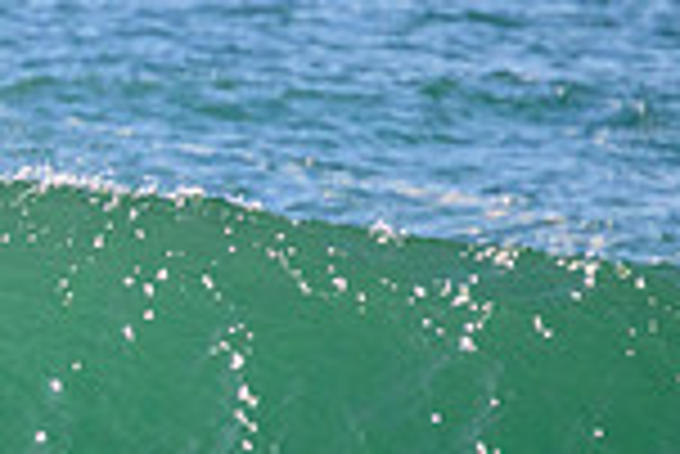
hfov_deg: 0.7
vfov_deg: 0.4
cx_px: -531
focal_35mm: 3065
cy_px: 366
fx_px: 57949
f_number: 11
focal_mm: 800
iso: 1600
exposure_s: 1/2000
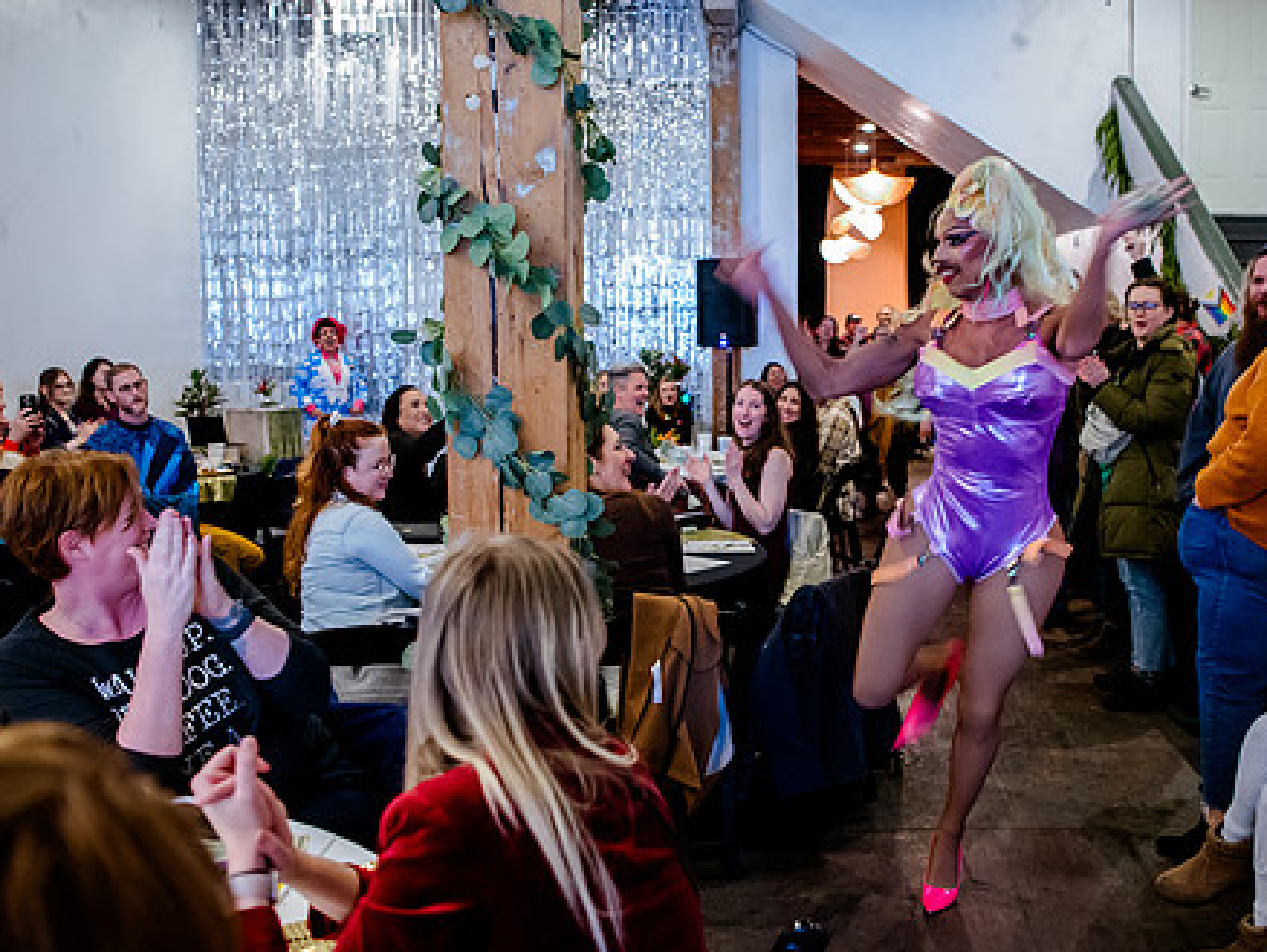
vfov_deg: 43.0
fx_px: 1209
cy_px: 465
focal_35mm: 33
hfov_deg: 55.2
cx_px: 703
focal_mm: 24
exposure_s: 1/80
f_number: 2.8
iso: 6400
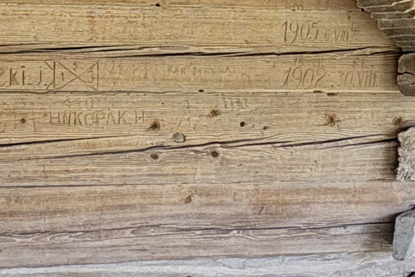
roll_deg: +1.0
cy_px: -33
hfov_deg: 27.6
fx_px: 841
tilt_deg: +2.2
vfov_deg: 18.0
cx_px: 164
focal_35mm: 73
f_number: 2.2
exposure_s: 1/99
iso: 50
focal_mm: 2.22
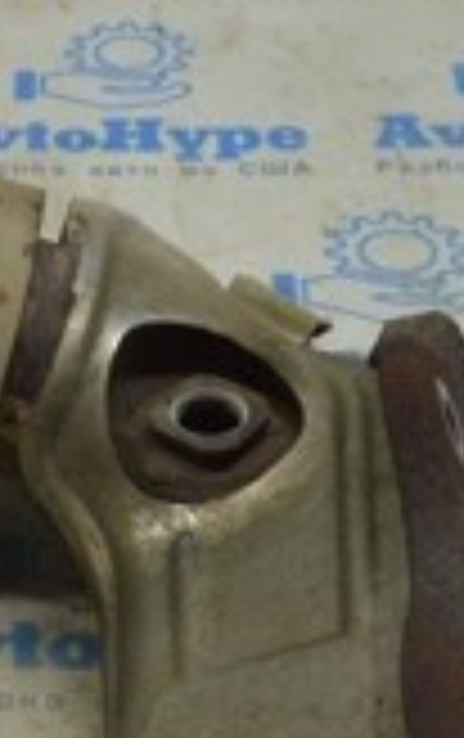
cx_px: -158
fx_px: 2399
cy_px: 565
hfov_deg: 10.8
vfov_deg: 17.4
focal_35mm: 119
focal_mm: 20
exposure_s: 1/40
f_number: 5.6
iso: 400
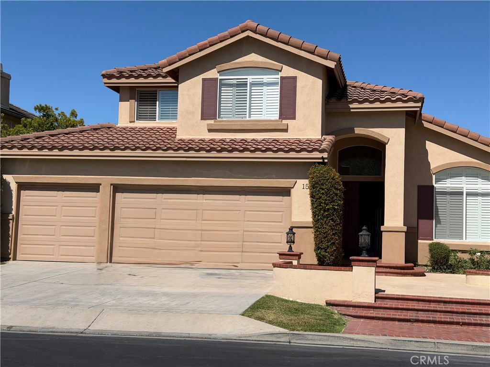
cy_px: 184
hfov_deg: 39.7
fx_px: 679
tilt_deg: +3.9
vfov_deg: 30.3
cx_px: 245
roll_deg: -1.5
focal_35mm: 48
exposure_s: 1/8772
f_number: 1.78
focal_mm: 6.76
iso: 64
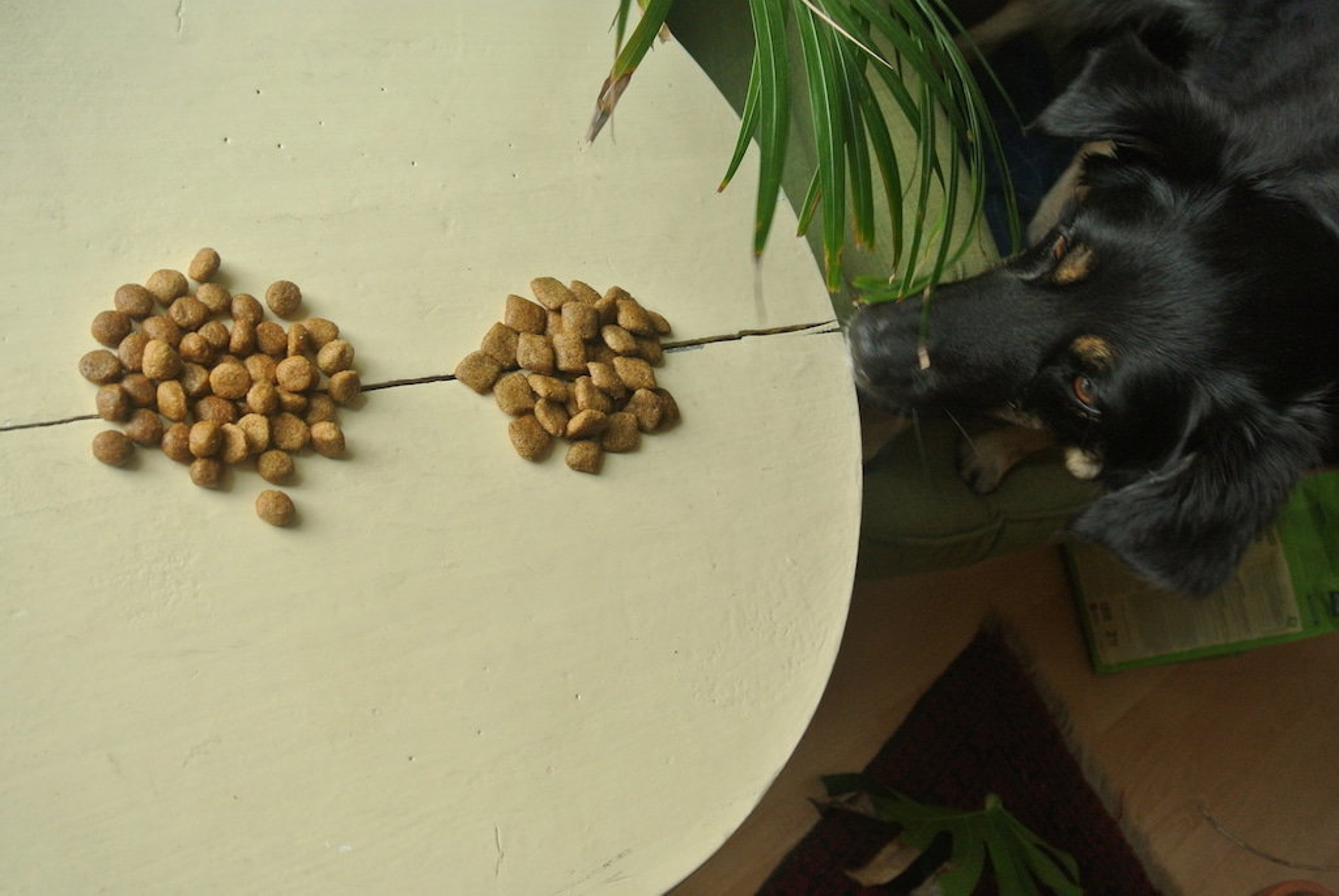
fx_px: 1303
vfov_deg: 37.9
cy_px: 448
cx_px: 670
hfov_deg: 54.4
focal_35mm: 35
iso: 360
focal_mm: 13.1
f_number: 4
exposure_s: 1/60
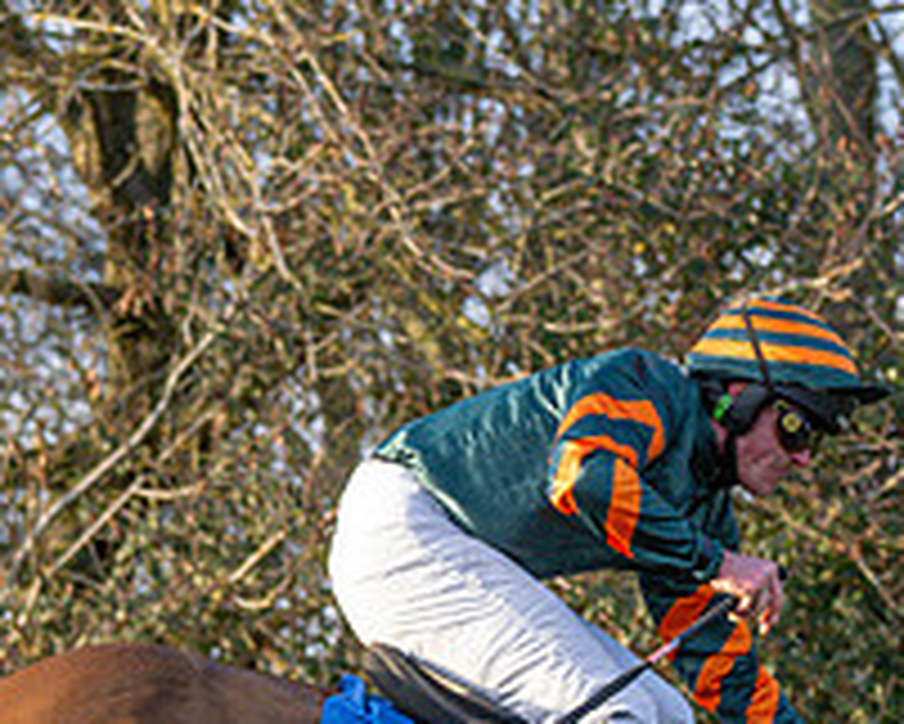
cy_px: 882
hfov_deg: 7.2
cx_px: 621
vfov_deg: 5.7
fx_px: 7174
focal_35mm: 268
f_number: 2.8
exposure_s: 1/2000
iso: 800
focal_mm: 55
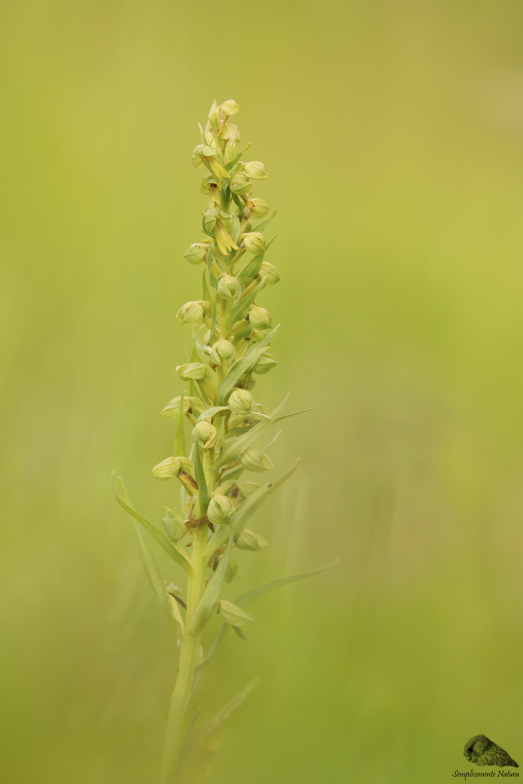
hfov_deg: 2.4
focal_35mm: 570
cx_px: 262
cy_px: 392
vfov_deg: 3.6
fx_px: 12420
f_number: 6
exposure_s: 1/640
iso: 320
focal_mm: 380
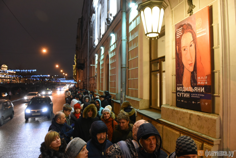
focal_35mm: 24
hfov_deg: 73.7
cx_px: 118
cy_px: 79
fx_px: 157
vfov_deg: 53.1
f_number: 4.5
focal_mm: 24
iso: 4000
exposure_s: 1/50
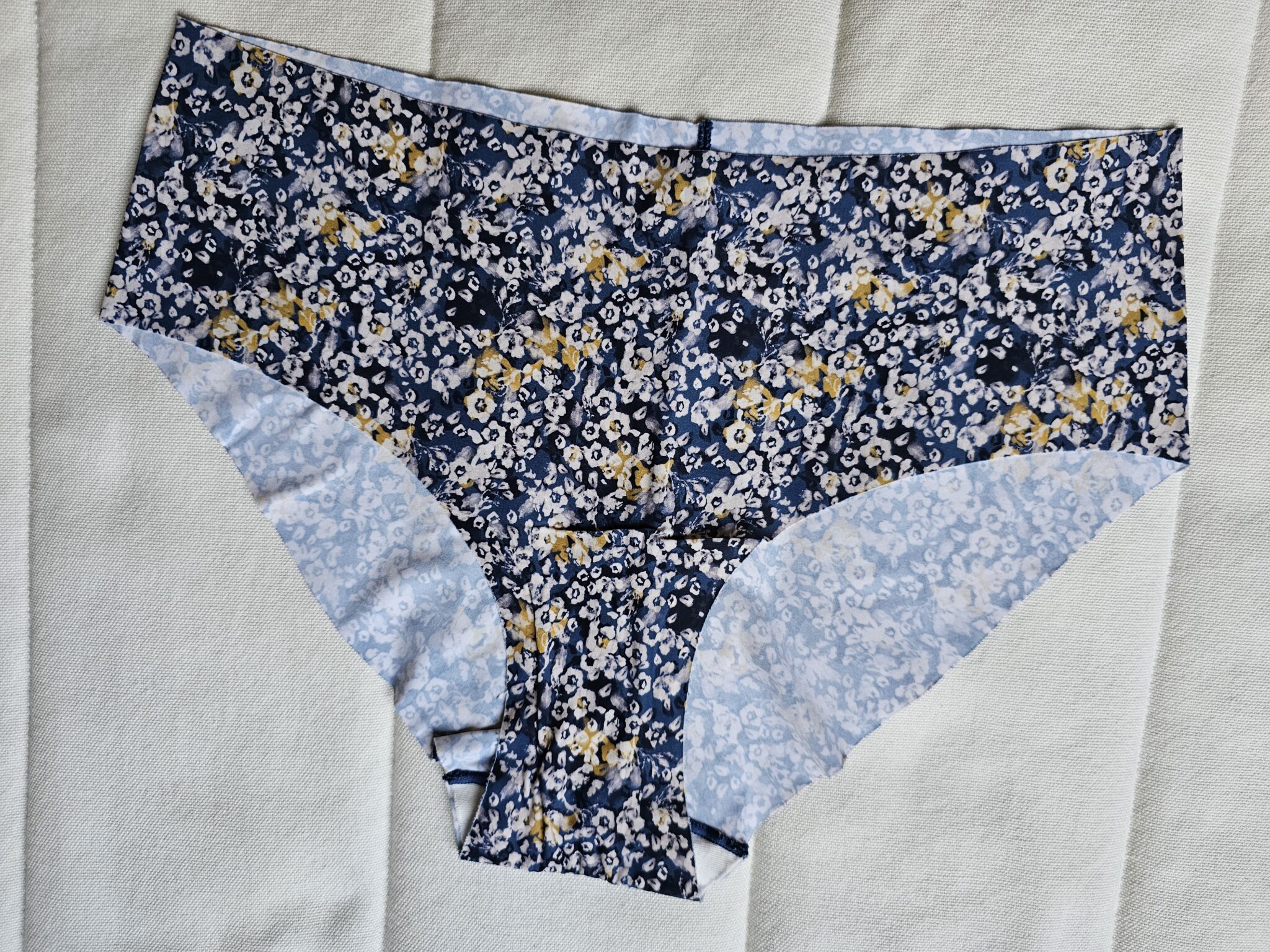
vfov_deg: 58.9
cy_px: 476
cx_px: 635
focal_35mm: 23
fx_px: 844
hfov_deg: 73.9
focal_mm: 6.3
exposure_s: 1/43.9
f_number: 1.7
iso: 320
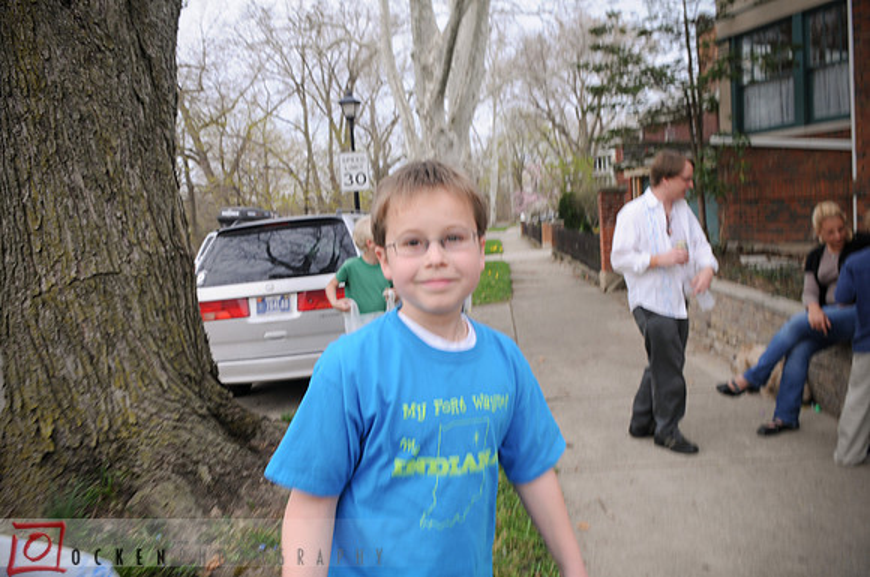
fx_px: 615
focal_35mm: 26
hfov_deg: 70.5
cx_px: 435
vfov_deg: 50.3
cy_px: 288
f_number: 6.3
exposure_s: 1/100
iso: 200
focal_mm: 17
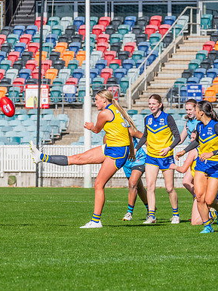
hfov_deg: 3.0
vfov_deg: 4.0
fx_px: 4121
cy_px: 129
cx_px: 118
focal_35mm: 491
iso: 800
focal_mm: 290
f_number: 13
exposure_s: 1/1250
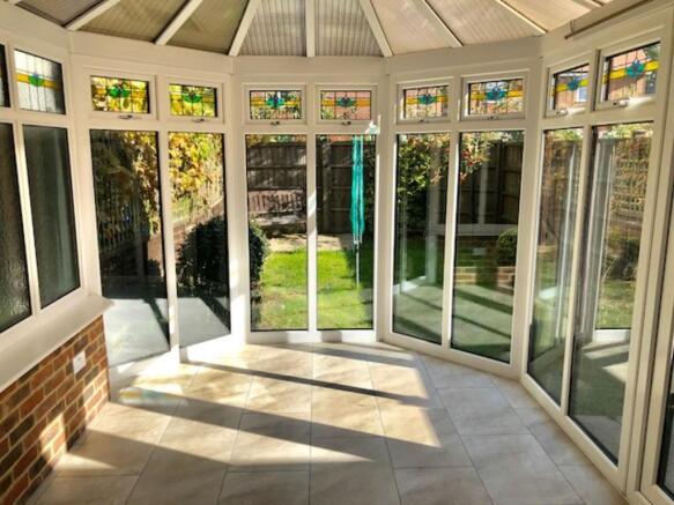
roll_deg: +0.8
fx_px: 545
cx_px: 337
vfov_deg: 49.7
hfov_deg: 63.5
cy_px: 252
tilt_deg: -11.1
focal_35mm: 28
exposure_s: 1/873
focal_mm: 4
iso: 20
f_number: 1.8
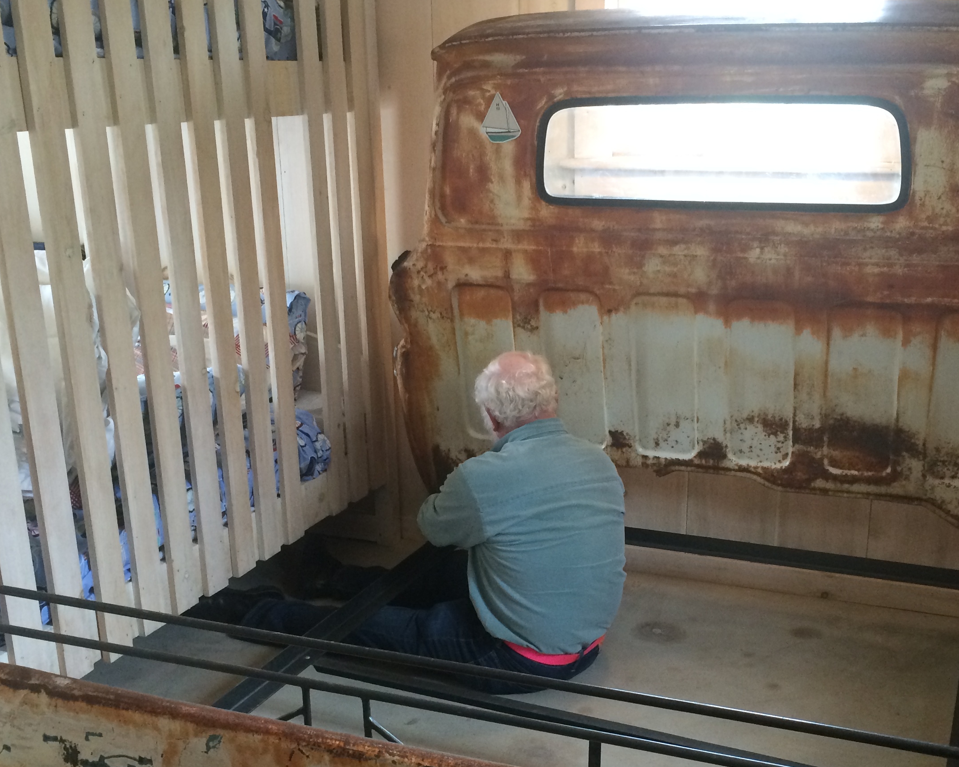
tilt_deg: -18.7
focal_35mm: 43
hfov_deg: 42.8
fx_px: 1220
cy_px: 515
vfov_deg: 34.6
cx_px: 548
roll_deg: +0.8
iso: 160
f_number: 2.2
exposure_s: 1/30
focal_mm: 4.15
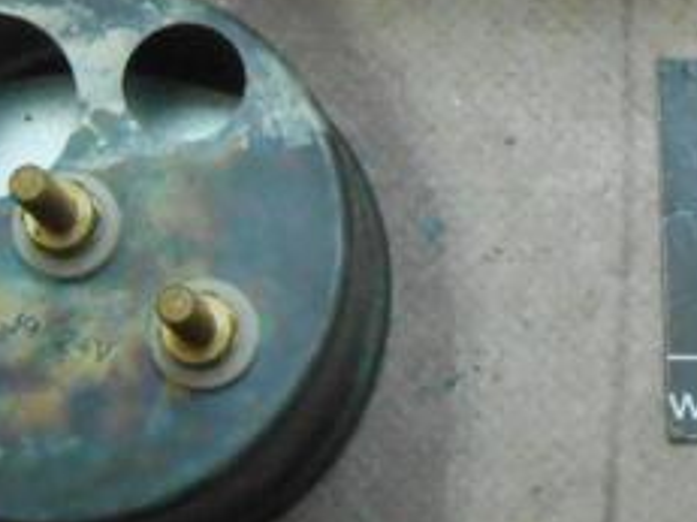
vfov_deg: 16.0
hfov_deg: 21.5
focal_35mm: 90
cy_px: -36
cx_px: 552
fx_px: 1811
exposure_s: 1/40
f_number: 3.5
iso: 800
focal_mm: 4.6
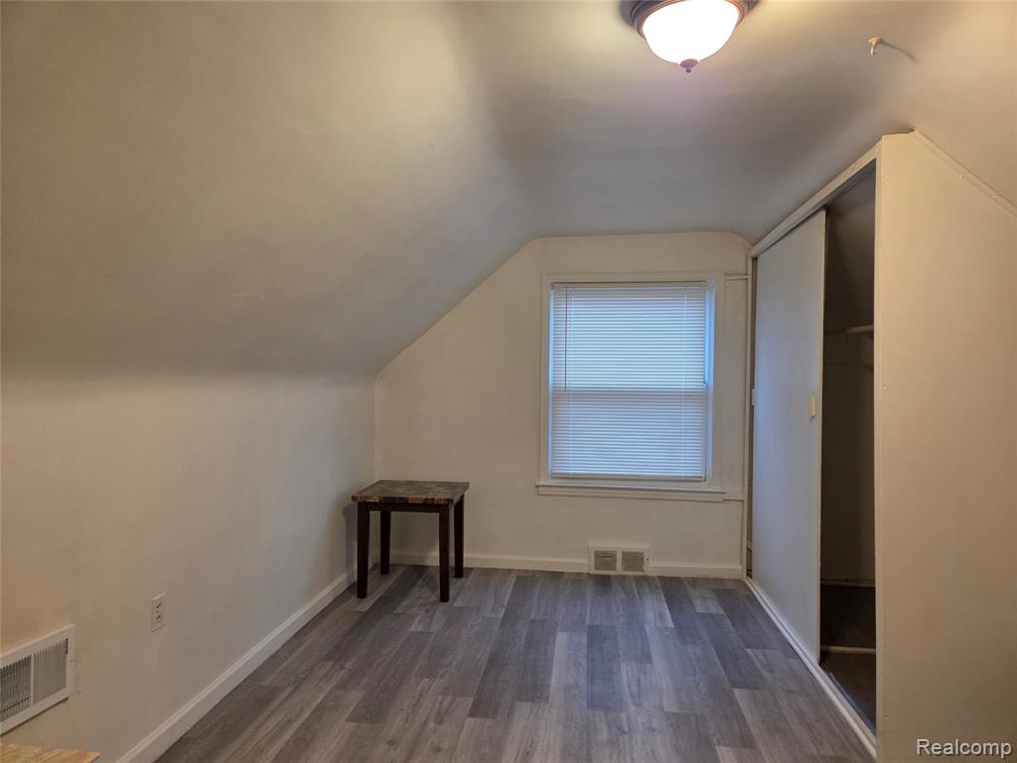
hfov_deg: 73.9
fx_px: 676
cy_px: 382
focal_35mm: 23
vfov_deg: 58.9
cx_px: 508
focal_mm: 5.4
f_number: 1.8
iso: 250
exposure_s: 1/120
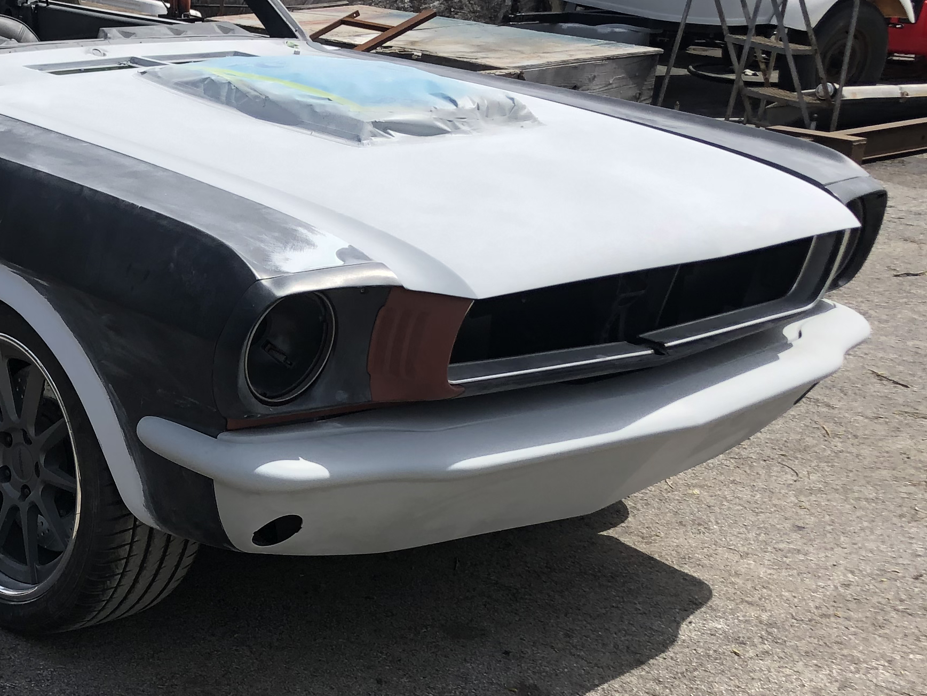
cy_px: 508
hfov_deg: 28.1
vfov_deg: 22.4
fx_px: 1741
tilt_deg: -20.5
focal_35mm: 65
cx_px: 5
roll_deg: -0.8
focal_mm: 3.99
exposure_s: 1/1656
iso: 20
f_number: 1.8
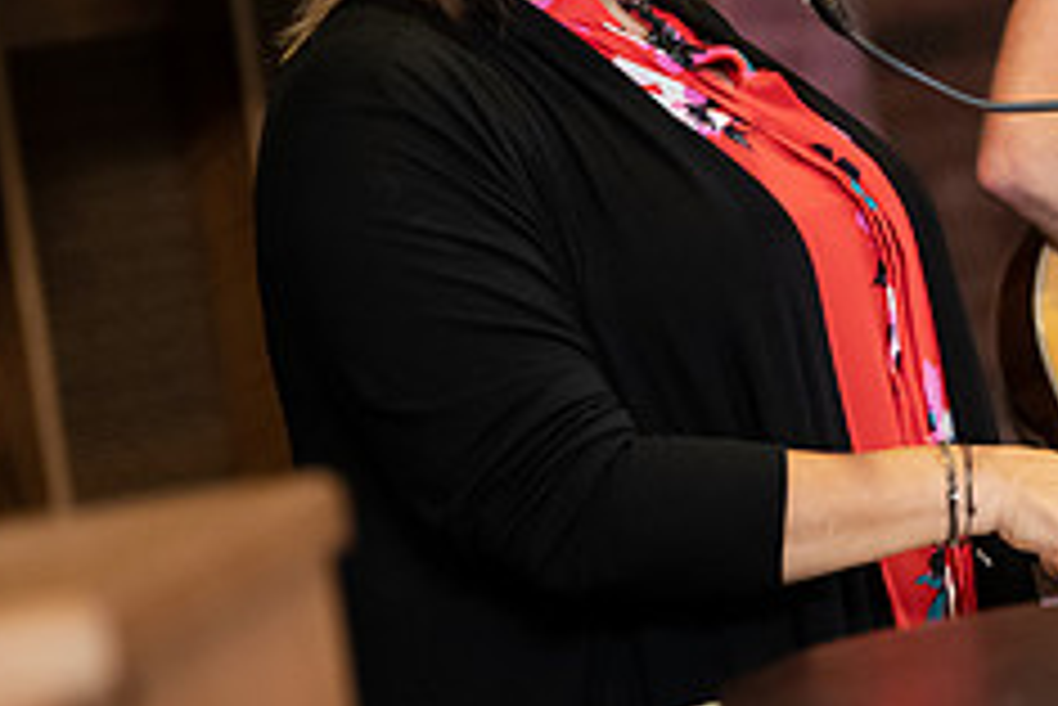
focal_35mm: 272
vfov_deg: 5.1
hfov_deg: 7.5
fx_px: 7998
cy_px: 38
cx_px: 1022
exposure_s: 1/160
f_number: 2.8
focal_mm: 110
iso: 4000
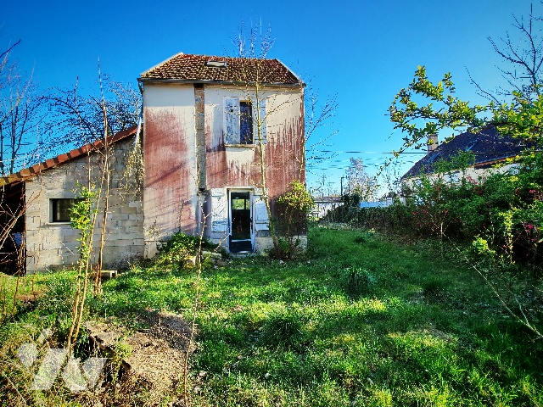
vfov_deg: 78.1
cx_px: 272
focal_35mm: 16
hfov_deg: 94.5
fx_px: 251
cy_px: 204
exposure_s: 1/470
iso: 50
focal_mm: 1.96
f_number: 2.2
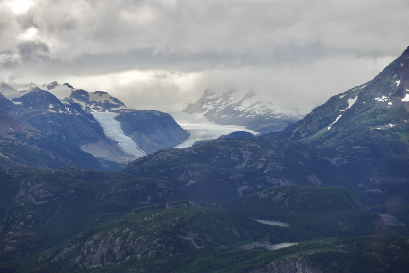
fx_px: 795
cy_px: 136
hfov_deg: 28.8
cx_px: 204
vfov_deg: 19.5
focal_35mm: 70
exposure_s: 1/500
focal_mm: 25.7
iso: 125
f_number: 5.6
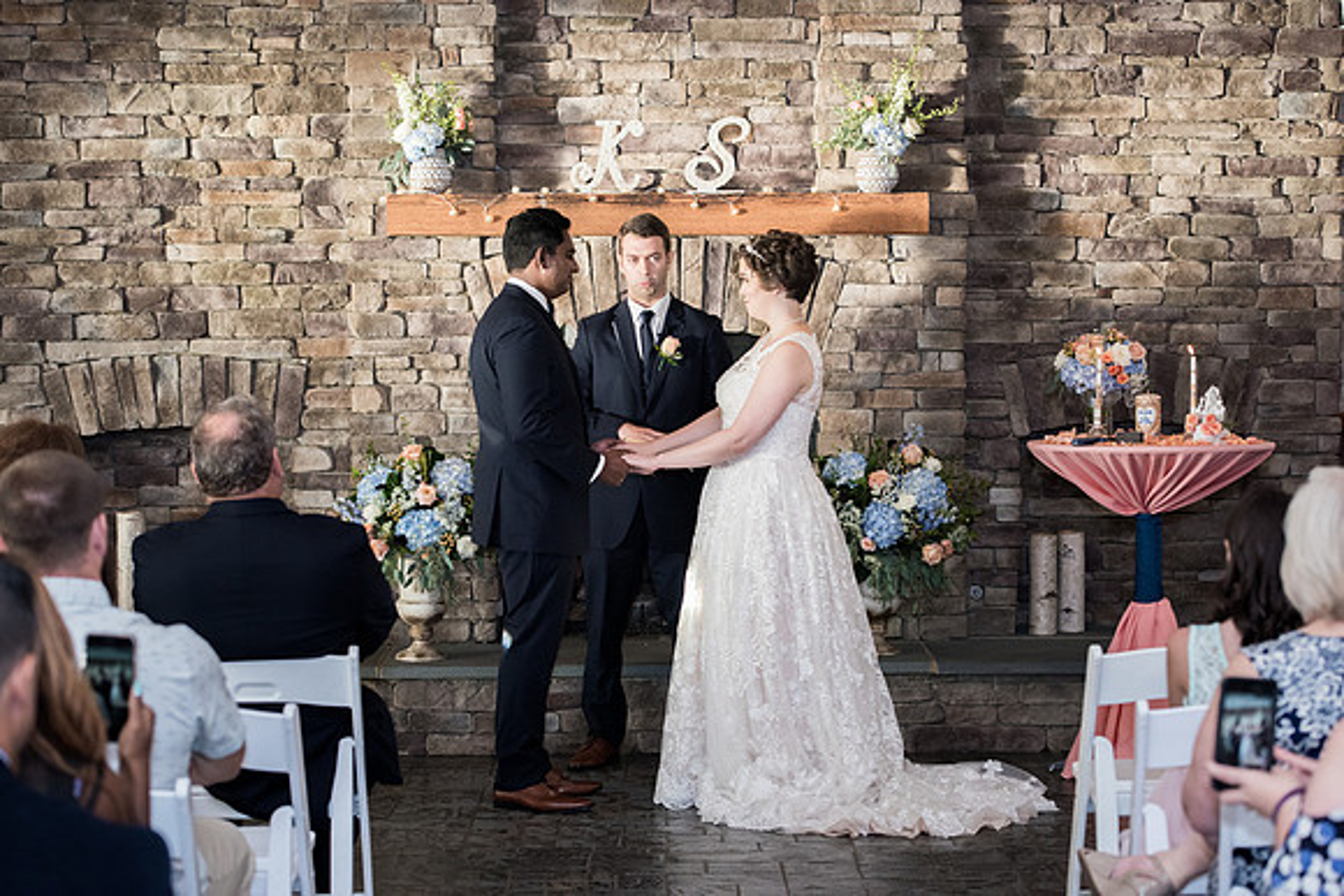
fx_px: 3174
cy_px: 448
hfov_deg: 23.9
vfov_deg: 16.1
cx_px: 672
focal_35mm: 85
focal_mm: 85
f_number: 4
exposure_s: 1/250
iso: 2000
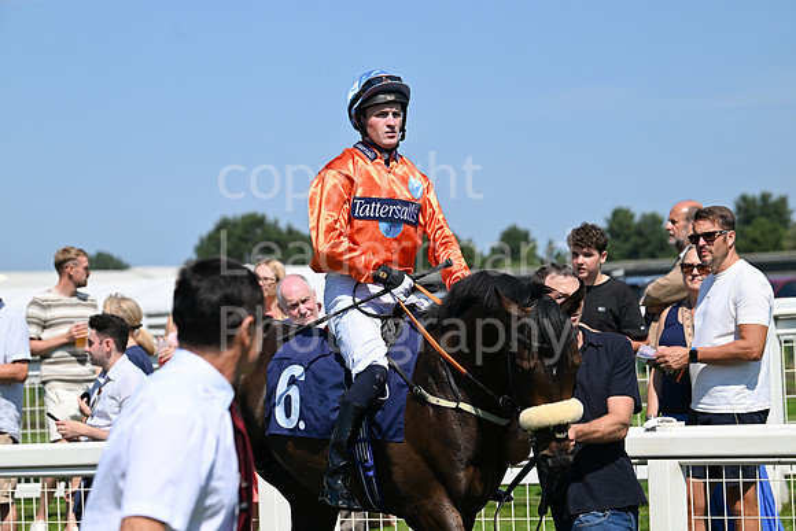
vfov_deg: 10.2
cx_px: 398
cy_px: 266
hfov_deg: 15.2
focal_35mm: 135
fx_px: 2986
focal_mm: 135
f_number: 5.6
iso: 400
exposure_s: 1/3200
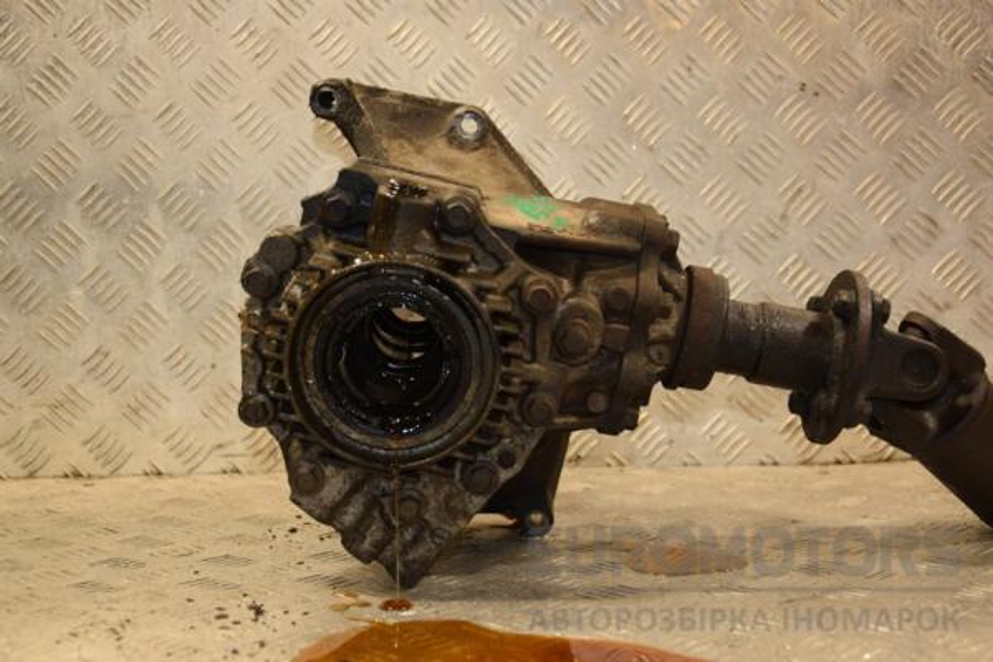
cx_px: 496
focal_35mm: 52
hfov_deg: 37.9
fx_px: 1448
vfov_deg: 25.8
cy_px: 331
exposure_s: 1/160
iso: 800
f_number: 5
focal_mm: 35
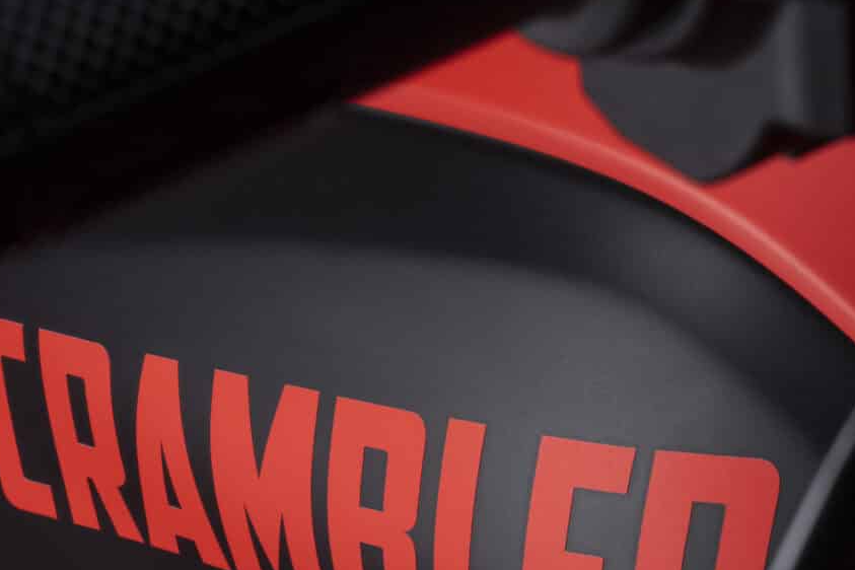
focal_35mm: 170
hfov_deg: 12.1
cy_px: 601
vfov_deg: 8.0
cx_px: 389
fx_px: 4037
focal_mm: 70
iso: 100
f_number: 16
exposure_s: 1/160
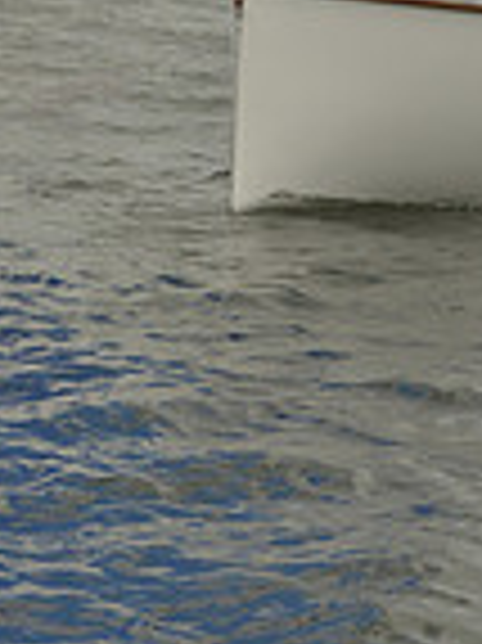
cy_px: -608
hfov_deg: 5.4
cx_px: 363
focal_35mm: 273
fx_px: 5076
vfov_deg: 7.0
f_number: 10
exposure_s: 1/1250
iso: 400
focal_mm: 70
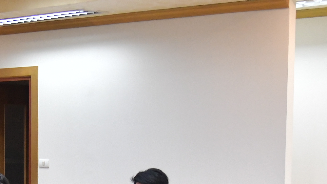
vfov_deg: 11.3
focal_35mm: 104
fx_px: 902
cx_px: -33
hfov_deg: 19.7
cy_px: 261
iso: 2000
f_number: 4
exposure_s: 1/200
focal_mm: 24
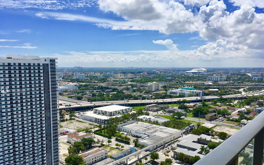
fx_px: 223
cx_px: 132
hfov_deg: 61.2
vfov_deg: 40.5
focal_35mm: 31
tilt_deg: -7.3
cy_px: 91
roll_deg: -0.1
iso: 25
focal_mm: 4.15
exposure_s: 1/2959
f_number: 2.2
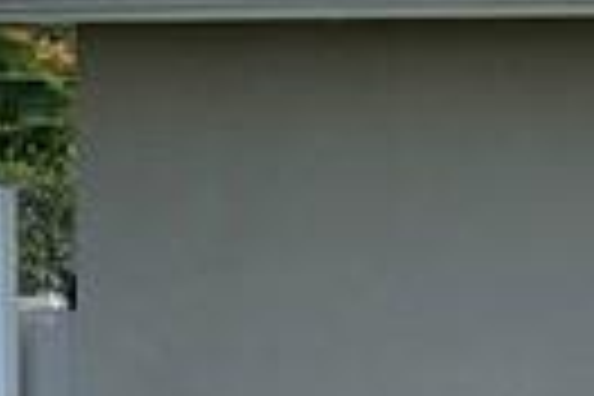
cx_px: 1251
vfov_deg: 3.5
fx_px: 6369
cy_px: 598
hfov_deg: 5.2
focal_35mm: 386
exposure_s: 1/2976
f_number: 1.78
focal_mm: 6.76
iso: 80
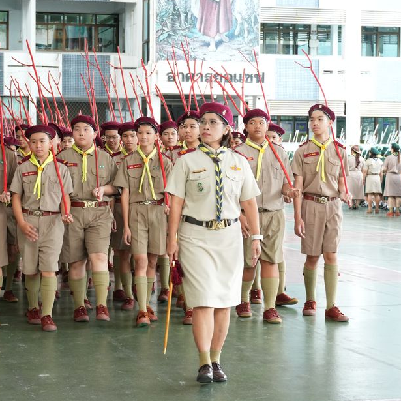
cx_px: 170
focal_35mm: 98
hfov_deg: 17.7
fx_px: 1284
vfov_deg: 17.7
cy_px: 181
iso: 1600
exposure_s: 1/160
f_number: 5
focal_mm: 42
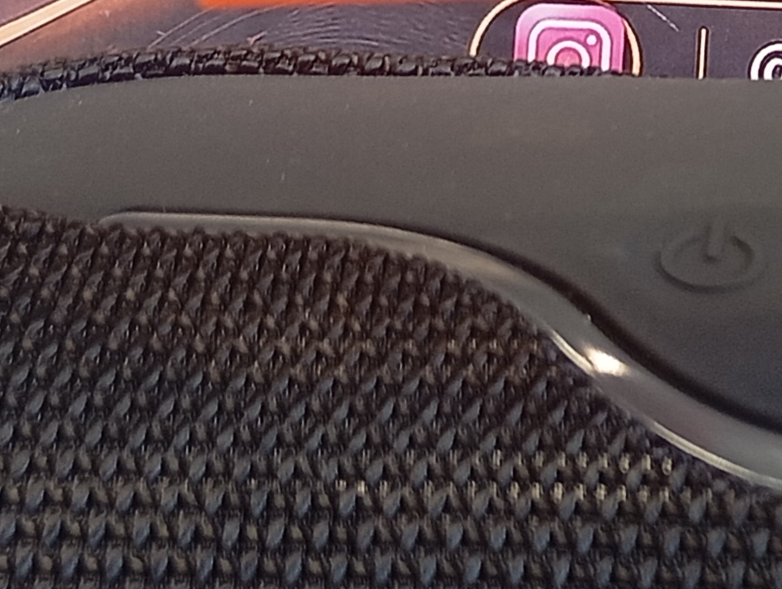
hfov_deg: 14.6
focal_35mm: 126
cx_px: 1153
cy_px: 149
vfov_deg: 11.8
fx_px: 2851
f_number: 1.8
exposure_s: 1/60
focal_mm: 4.27
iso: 389
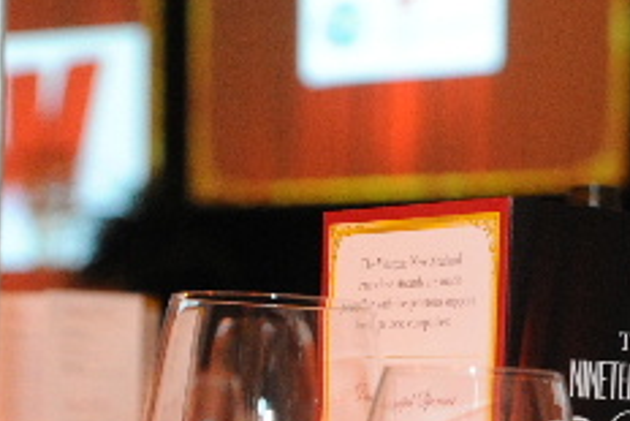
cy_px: 387
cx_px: 663
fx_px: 2802
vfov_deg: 8.6
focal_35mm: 160
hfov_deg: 12.6
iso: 12800
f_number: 5
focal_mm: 58
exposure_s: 1/125
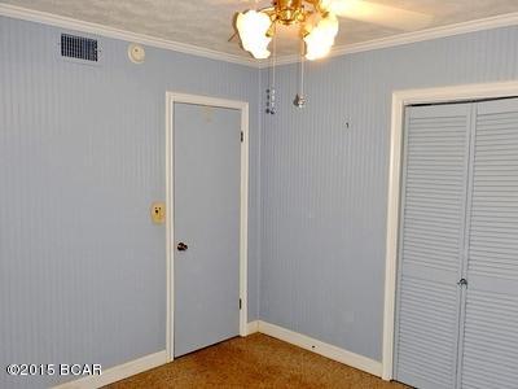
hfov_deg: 58.4
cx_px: 259
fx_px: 464
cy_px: 194
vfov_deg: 45.4
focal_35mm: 31
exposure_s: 1/30
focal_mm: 5.6
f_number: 4.2
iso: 360
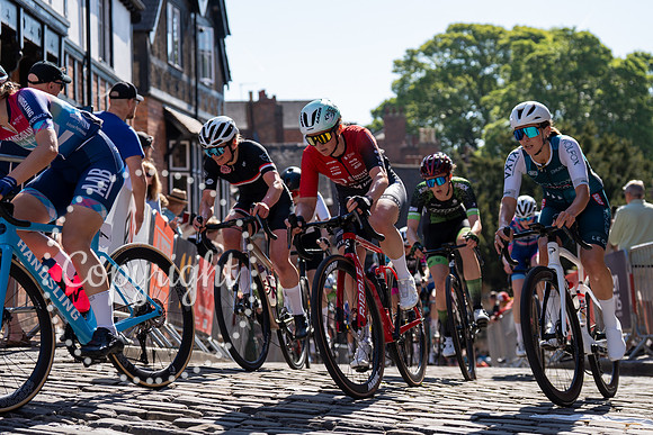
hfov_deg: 26.9
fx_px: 1367
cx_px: 351
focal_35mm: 75
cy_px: 201
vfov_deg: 18.1
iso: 100
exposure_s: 1/1000
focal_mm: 70
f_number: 3.5
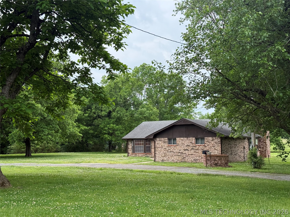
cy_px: 108
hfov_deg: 39.7
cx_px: 145
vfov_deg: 30.3
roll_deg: +0.7
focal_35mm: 48
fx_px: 402
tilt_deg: +5.7
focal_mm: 6.76
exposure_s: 1/1484
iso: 80
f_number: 1.78
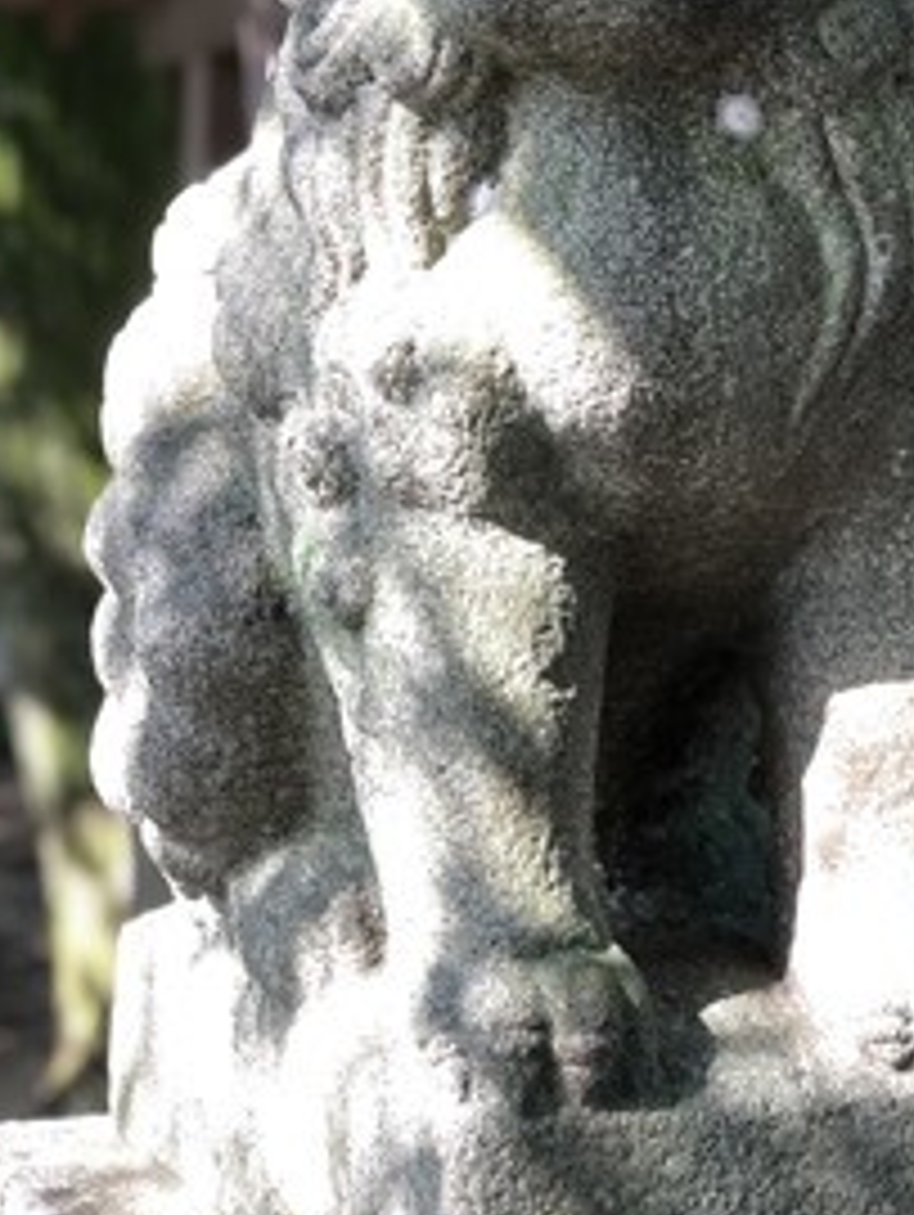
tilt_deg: +0.5
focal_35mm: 95
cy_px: 274
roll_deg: -1.0
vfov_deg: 20.4
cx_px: 630
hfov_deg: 15.5
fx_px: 3339
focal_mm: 6.6
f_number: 2.8
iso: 25
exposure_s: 1/30
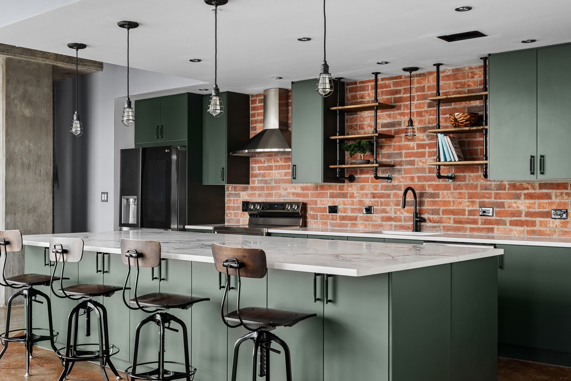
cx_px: 252
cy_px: 197
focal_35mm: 42
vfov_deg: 31.9
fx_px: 666
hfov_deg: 46.3
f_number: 9
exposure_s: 1/1.25
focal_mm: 35
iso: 200
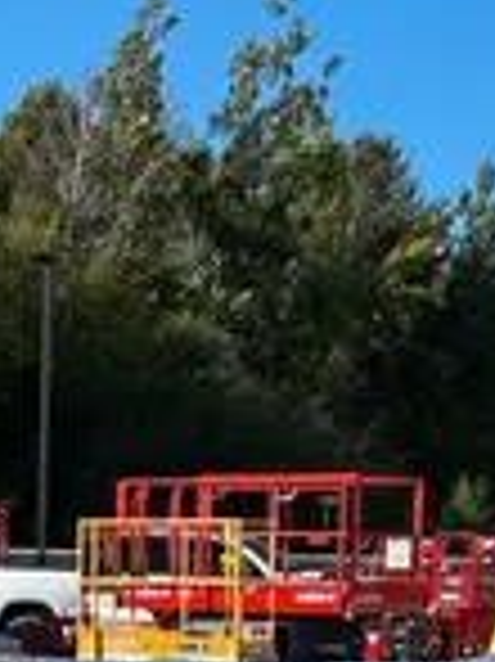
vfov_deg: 14.6
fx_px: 2482
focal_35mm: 130
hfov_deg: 11.3
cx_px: 58
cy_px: 853
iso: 50
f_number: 1.5
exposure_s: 1/4115
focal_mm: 5.7
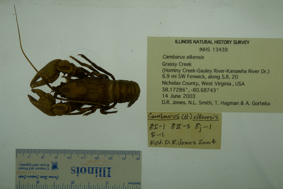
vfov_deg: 22.6
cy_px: 94
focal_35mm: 60
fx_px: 472
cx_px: 142
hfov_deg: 33.4
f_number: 10
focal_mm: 60
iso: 100
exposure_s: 1/160
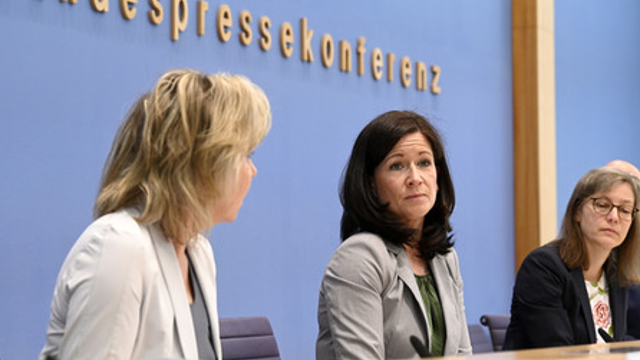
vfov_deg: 13.3
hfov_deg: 23.4
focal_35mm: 91
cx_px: 318
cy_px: 158
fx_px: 1544
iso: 4000
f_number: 5.6
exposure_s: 1/500
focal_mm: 86
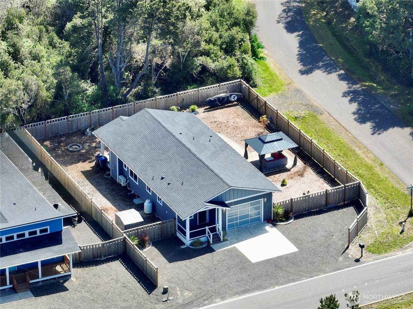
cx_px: 206
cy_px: 154
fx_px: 1921
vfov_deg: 9.2
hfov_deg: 12.3
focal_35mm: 161
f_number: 4.4
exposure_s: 1/100
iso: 100
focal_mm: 29.85
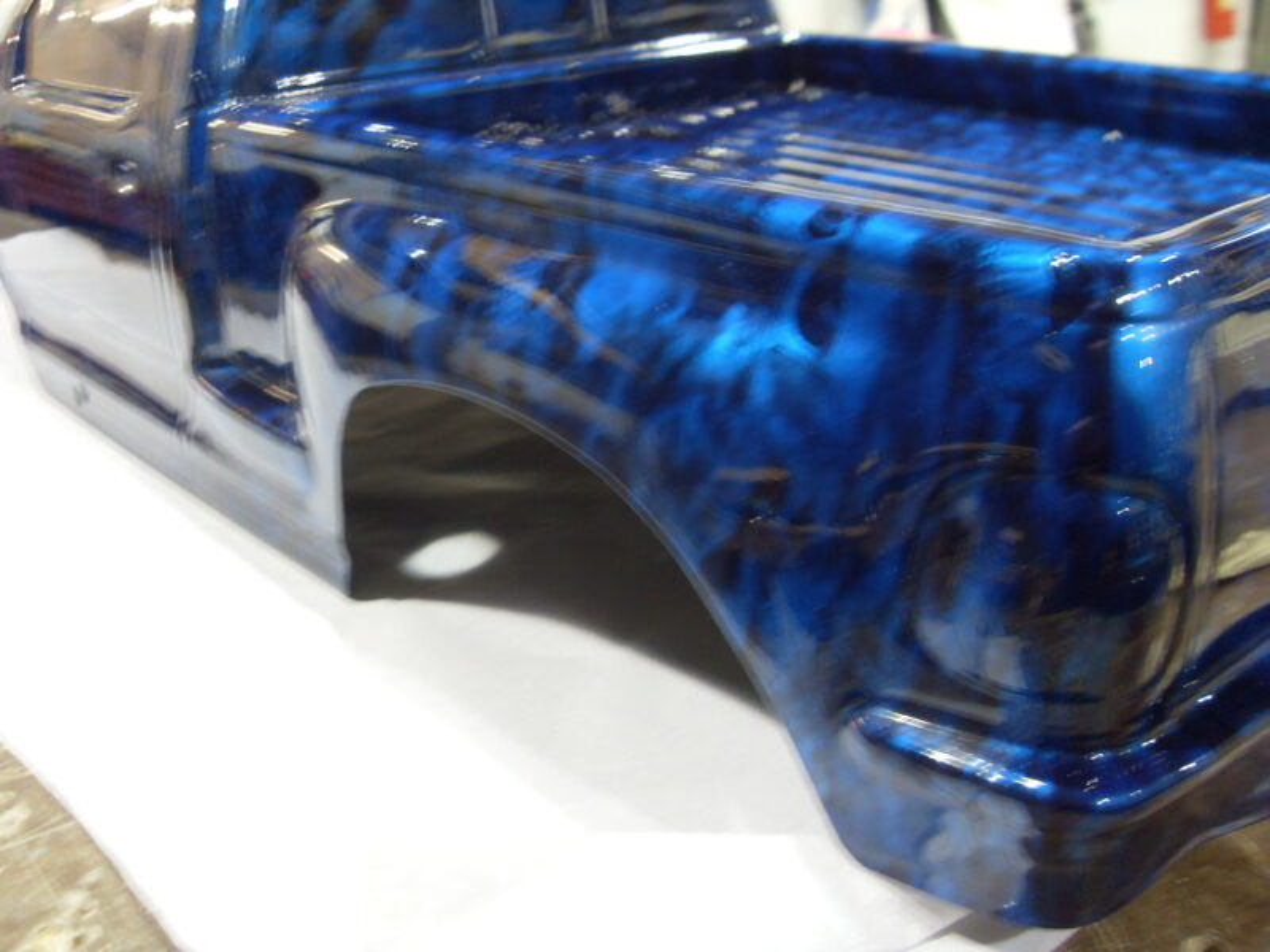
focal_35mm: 35
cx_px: 635
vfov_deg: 40.7
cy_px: 476
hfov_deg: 52.6
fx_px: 1284
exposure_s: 1/8
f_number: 2.8
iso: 200
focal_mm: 6.3
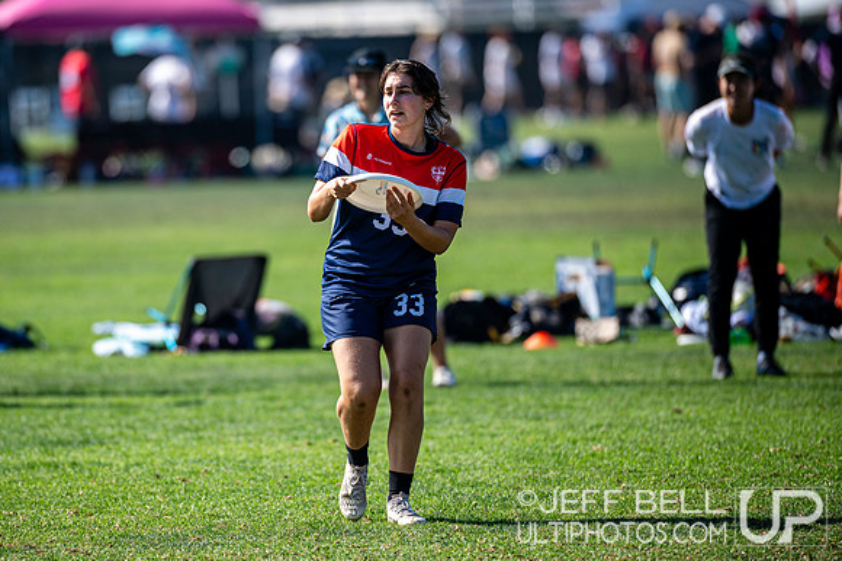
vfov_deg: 3.7
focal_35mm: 377
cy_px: 266
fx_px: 8810
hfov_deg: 5.5
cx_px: 314
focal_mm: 300
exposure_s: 1/1600
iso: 160
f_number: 3.2
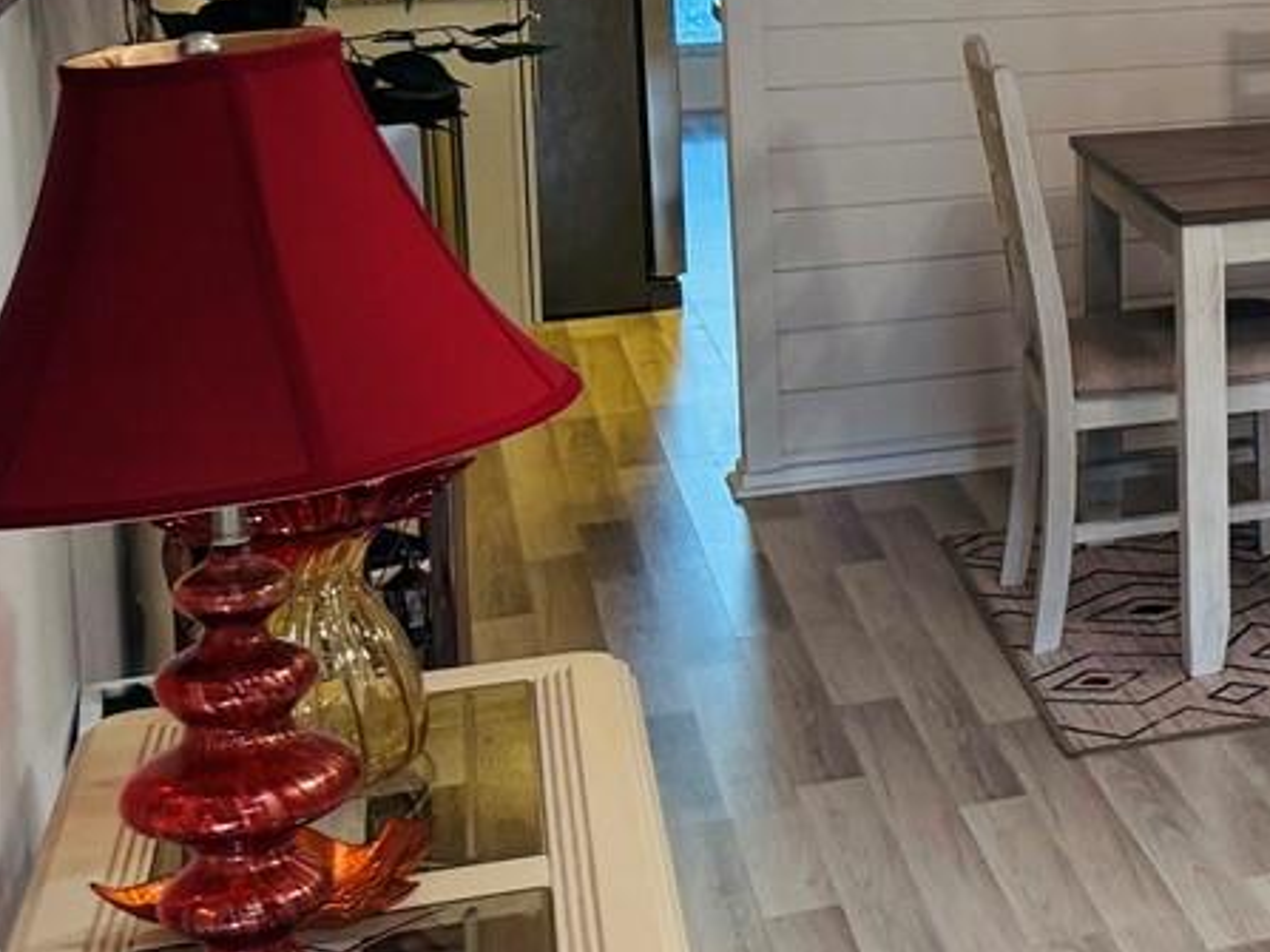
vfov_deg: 16.7
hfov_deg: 18.6
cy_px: -68
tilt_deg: -5.9
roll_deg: -0.1
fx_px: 3154
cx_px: 2159
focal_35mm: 86
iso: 160
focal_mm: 6.76
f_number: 1.78
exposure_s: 1/60
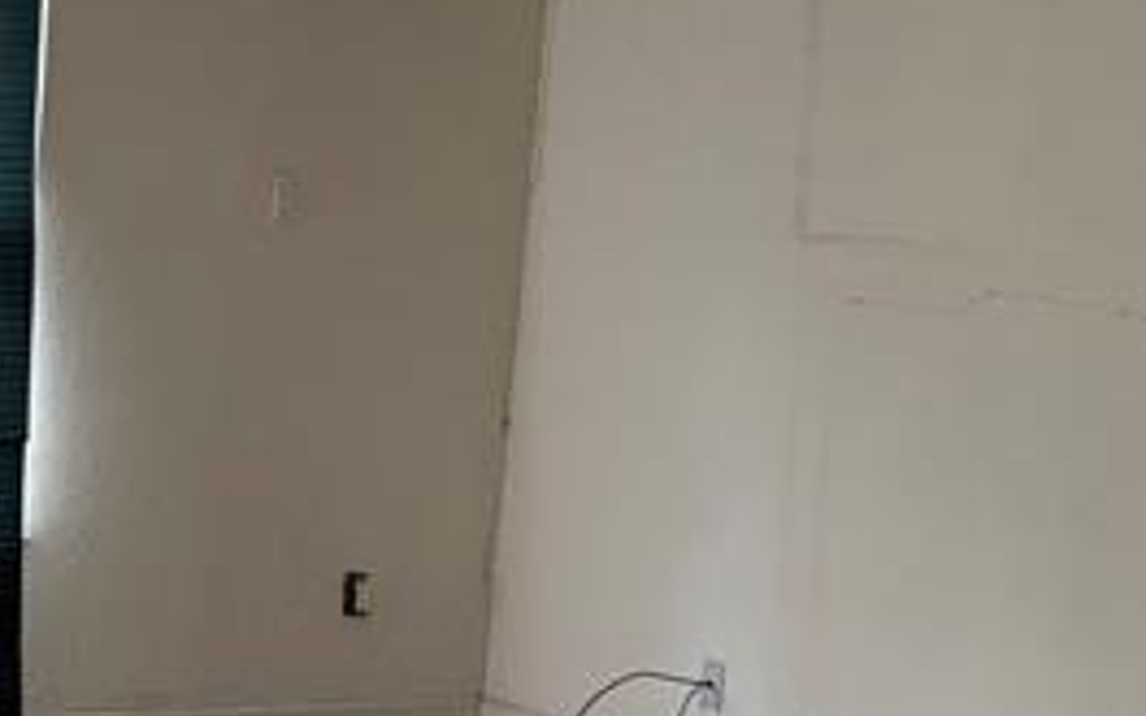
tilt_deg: -8.3
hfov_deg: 18.3
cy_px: 495
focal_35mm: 107
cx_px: -282
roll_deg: -2.1
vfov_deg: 12.2
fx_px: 3342
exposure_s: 1/120
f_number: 1.6
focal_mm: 5.96
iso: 200
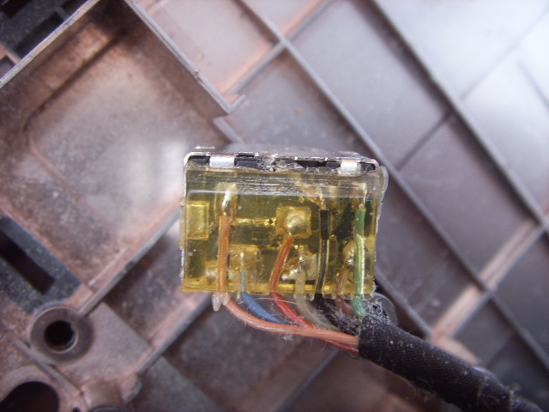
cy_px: 206
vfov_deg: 36.8
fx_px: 619
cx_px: 274
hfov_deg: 47.9
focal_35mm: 39
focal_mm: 6.6
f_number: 3.5
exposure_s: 1/15
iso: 63
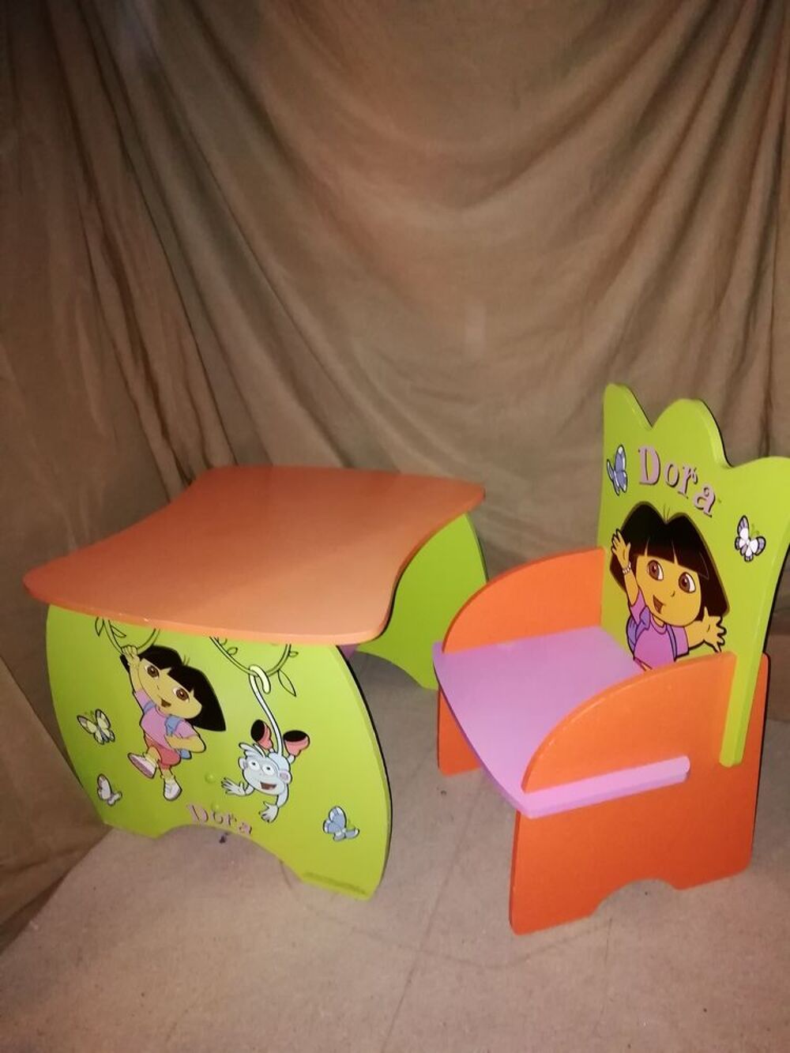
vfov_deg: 67.3
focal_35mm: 26
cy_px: 526
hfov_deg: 53.1
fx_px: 791
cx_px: 395
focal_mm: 3.46
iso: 500
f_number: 2.2
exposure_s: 1/25
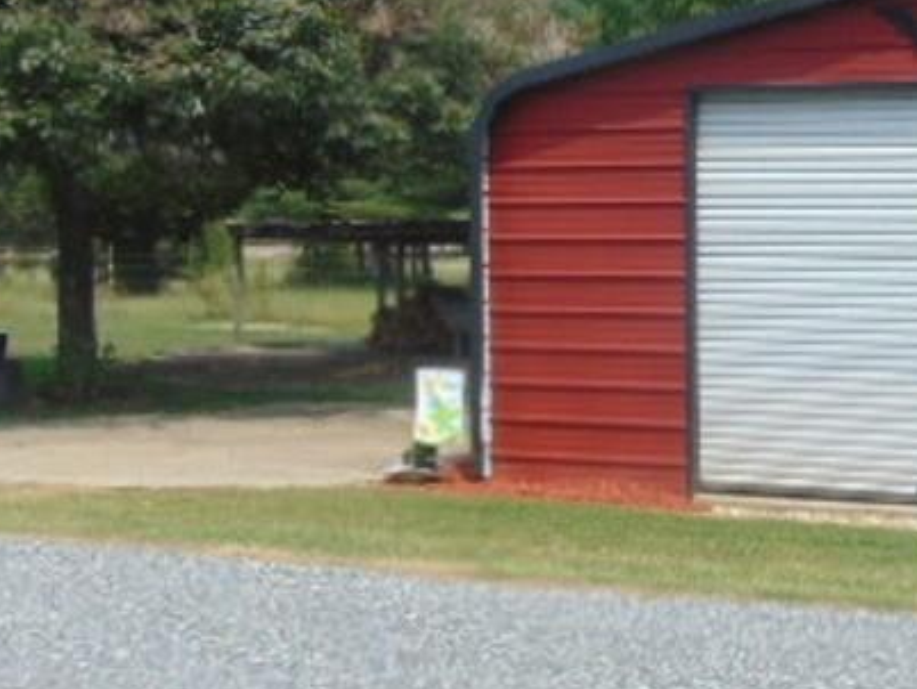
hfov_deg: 22.9
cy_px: 228
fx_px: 2227
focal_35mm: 84
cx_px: 766
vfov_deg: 17.5
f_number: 8.2
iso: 80
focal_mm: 5.8
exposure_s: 1/160
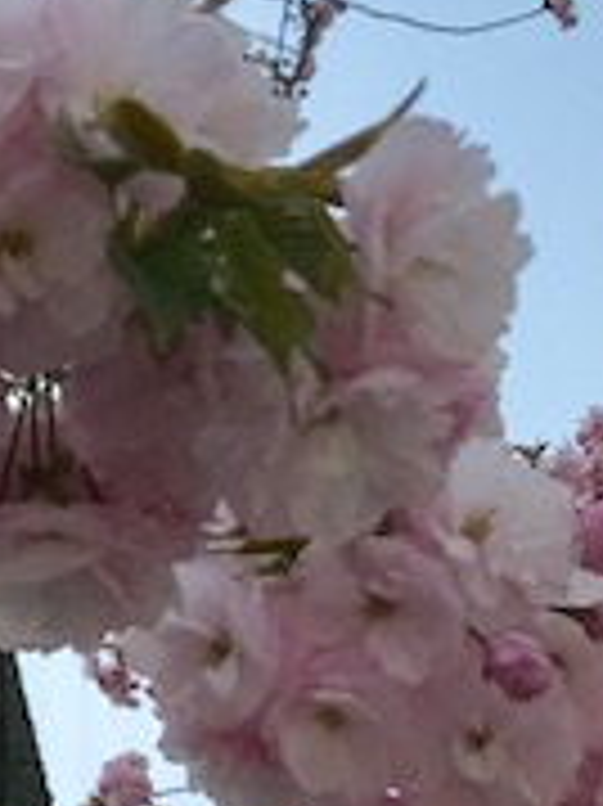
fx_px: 2325
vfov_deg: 19.5
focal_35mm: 100
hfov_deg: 13.8
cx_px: -333
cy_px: 221
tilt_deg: +43.1
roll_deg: -5.1
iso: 20
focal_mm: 3.99
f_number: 1.8
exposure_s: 1/3195
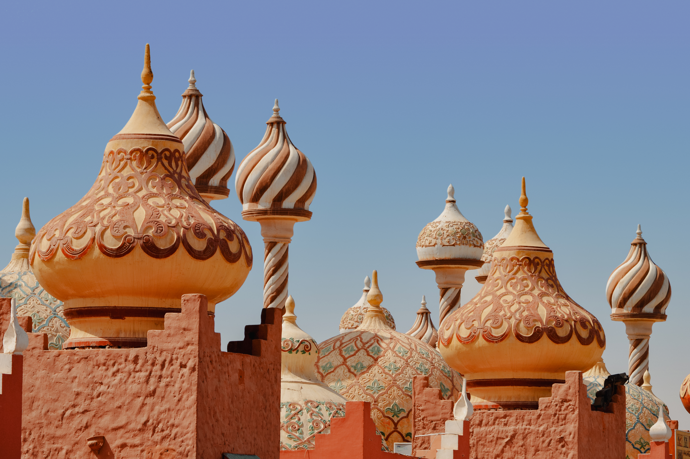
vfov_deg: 8.2
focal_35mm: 168
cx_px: 345
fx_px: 3217
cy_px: 230
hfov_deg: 12.2
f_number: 10
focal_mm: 112
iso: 100
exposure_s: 1/640
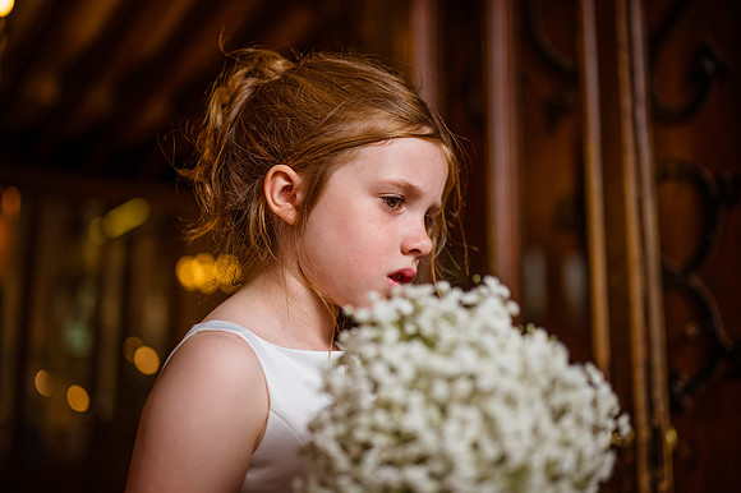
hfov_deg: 39.6
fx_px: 1029
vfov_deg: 27.0
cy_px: 246
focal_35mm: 50
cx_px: 370
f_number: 2
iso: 110
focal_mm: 50
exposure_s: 1/500
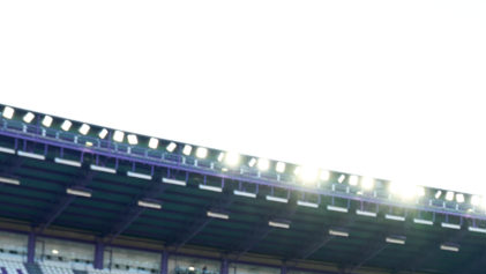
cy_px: 312
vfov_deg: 14.9
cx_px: 508
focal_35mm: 79
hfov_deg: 25.3
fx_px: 1018
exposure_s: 1/500
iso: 1250
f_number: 6.3
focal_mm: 31
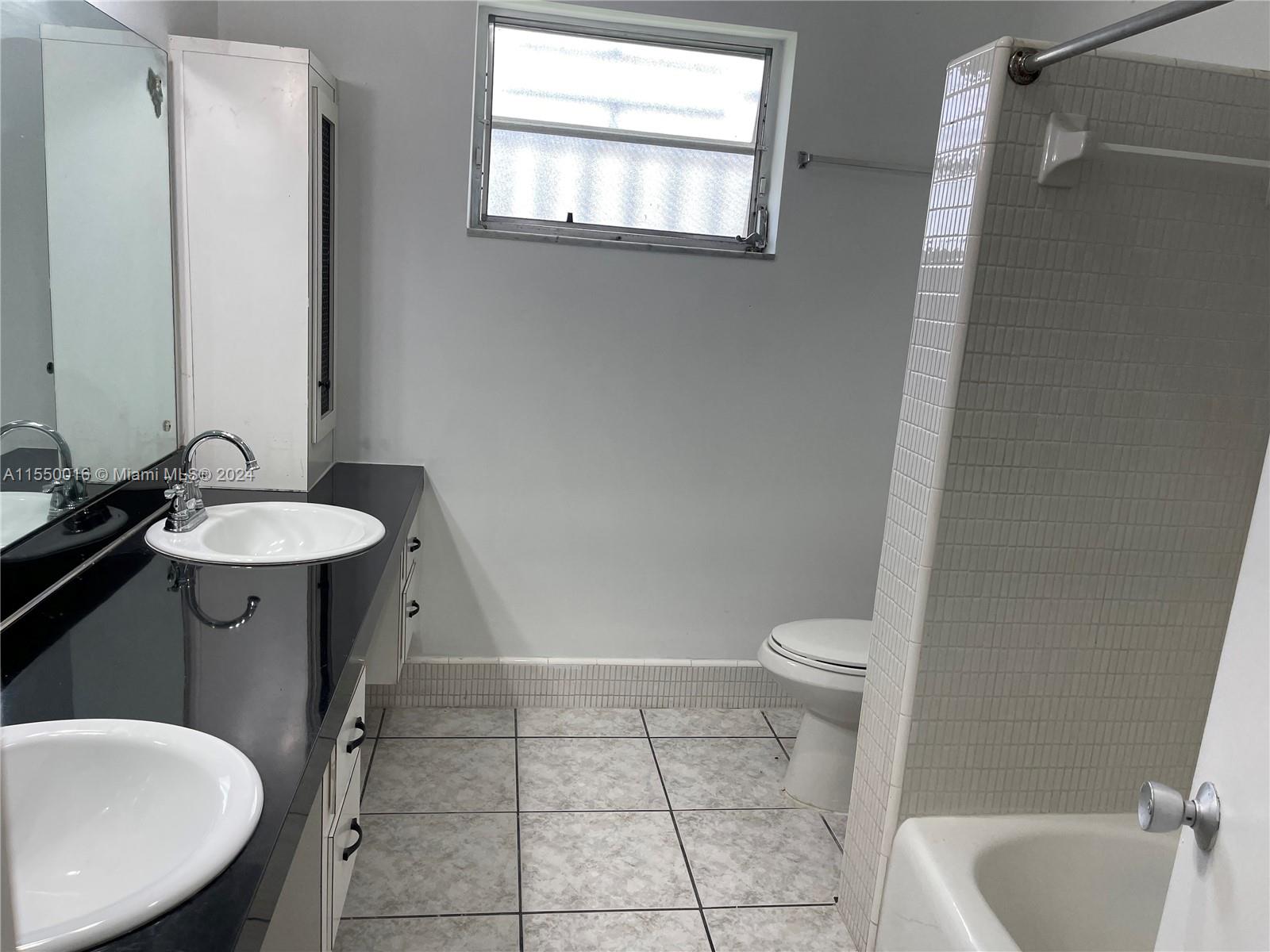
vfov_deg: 54.9
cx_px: 635
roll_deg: -4.4
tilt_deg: -11.8
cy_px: 476
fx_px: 917
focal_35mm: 25
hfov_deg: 69.4
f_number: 1.6
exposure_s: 1/120
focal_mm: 5.1
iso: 50
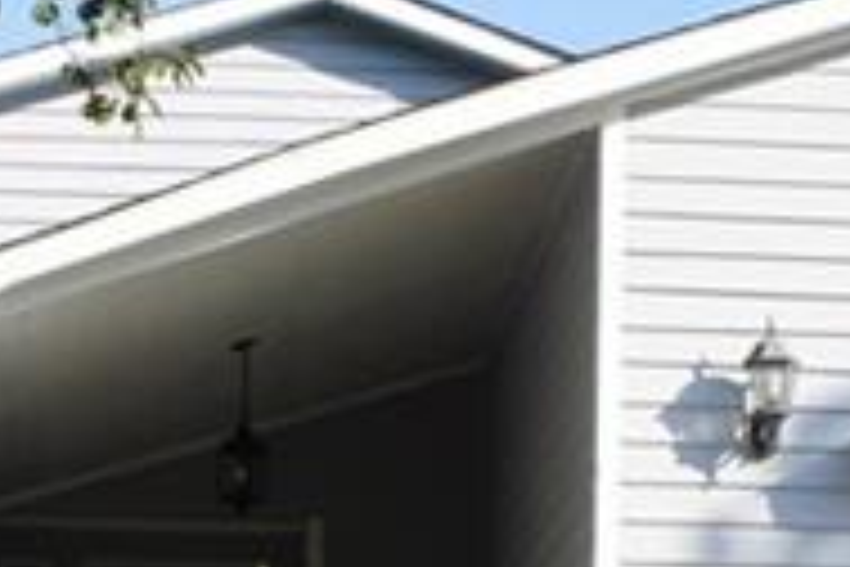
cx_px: 396
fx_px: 4030
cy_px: 407
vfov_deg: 8.0
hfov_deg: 12.0
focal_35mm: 171
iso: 200
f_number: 11
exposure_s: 1/125
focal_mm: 21
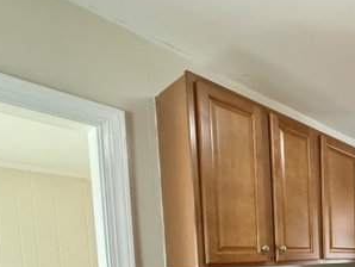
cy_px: 273
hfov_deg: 48.1
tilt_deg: -2.3
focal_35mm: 30
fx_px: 308
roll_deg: +1.7
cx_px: 364
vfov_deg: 40.4
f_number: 2.2
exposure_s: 1/60
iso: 400
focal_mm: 2.22
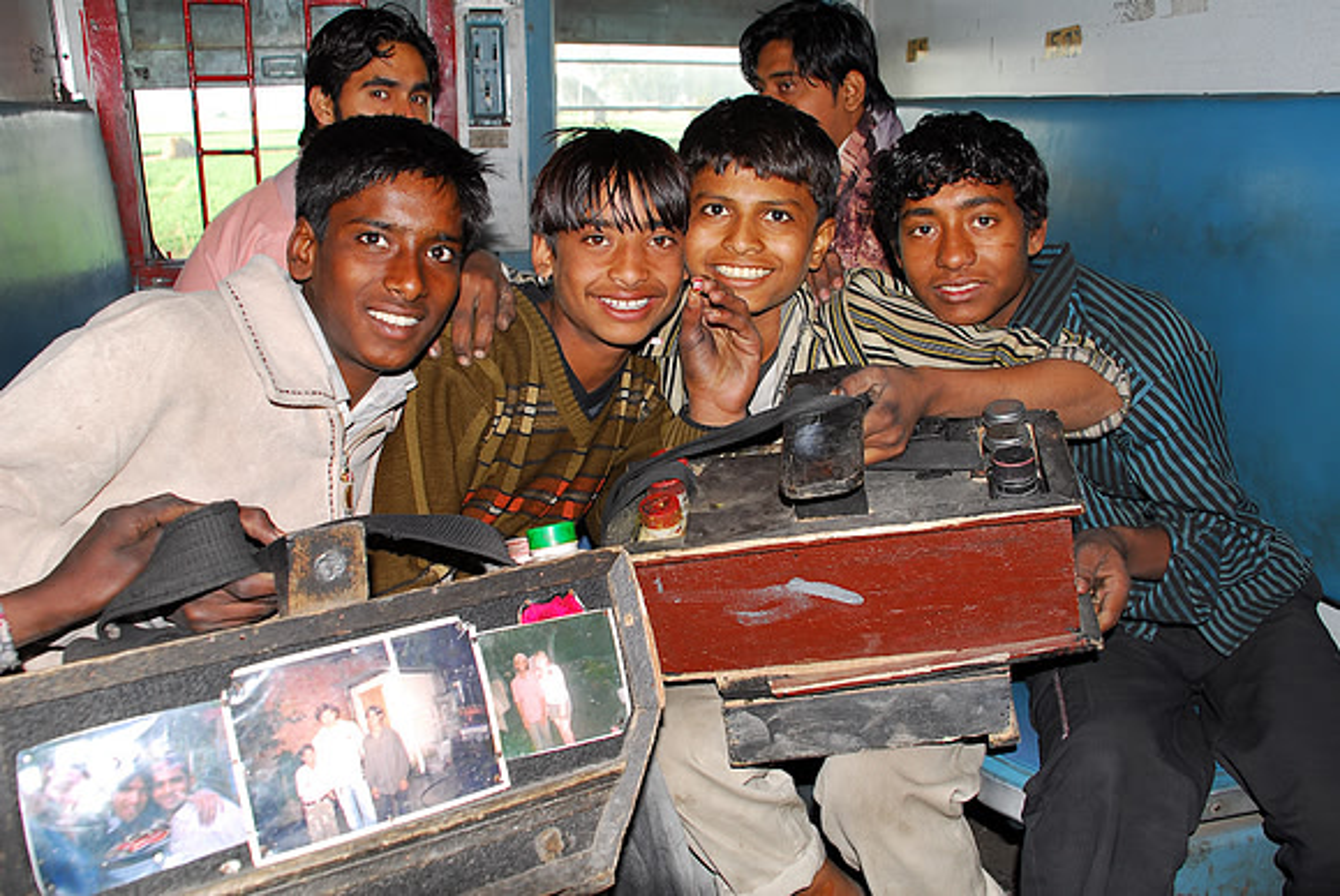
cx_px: 670
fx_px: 1174
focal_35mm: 32
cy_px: 448
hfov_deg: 59.4
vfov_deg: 41.8
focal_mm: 21
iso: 100
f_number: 6.3
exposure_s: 1/30
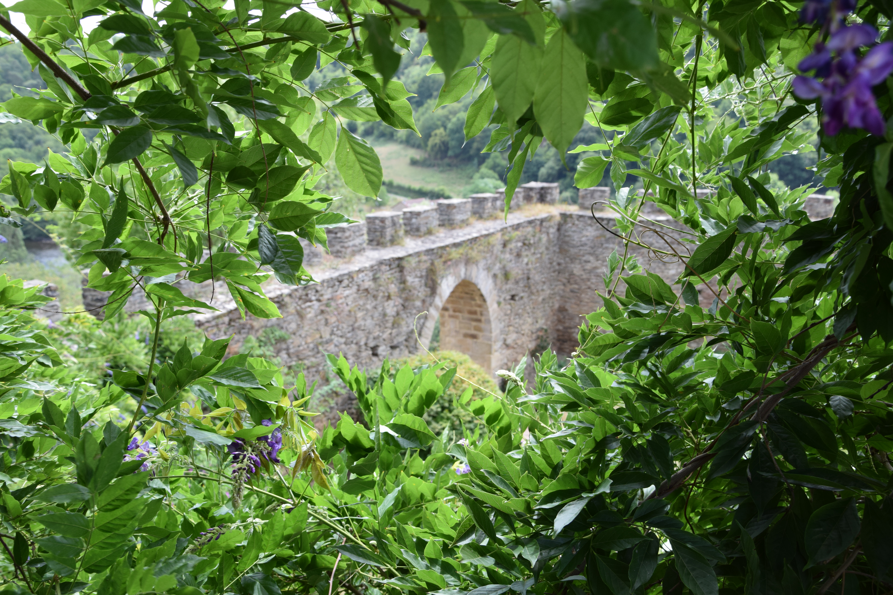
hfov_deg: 53.1
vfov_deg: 36.9
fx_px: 893
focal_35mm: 36
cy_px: 298
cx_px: 446
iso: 400
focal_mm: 24
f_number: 8
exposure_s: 1/250
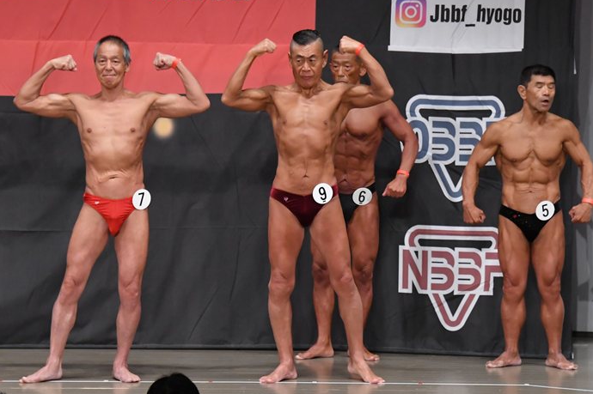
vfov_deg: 6.0
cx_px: 290
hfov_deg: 9.1
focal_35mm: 227
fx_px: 3736
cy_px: 211
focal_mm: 135
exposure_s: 1/400
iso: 5000
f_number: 5.6
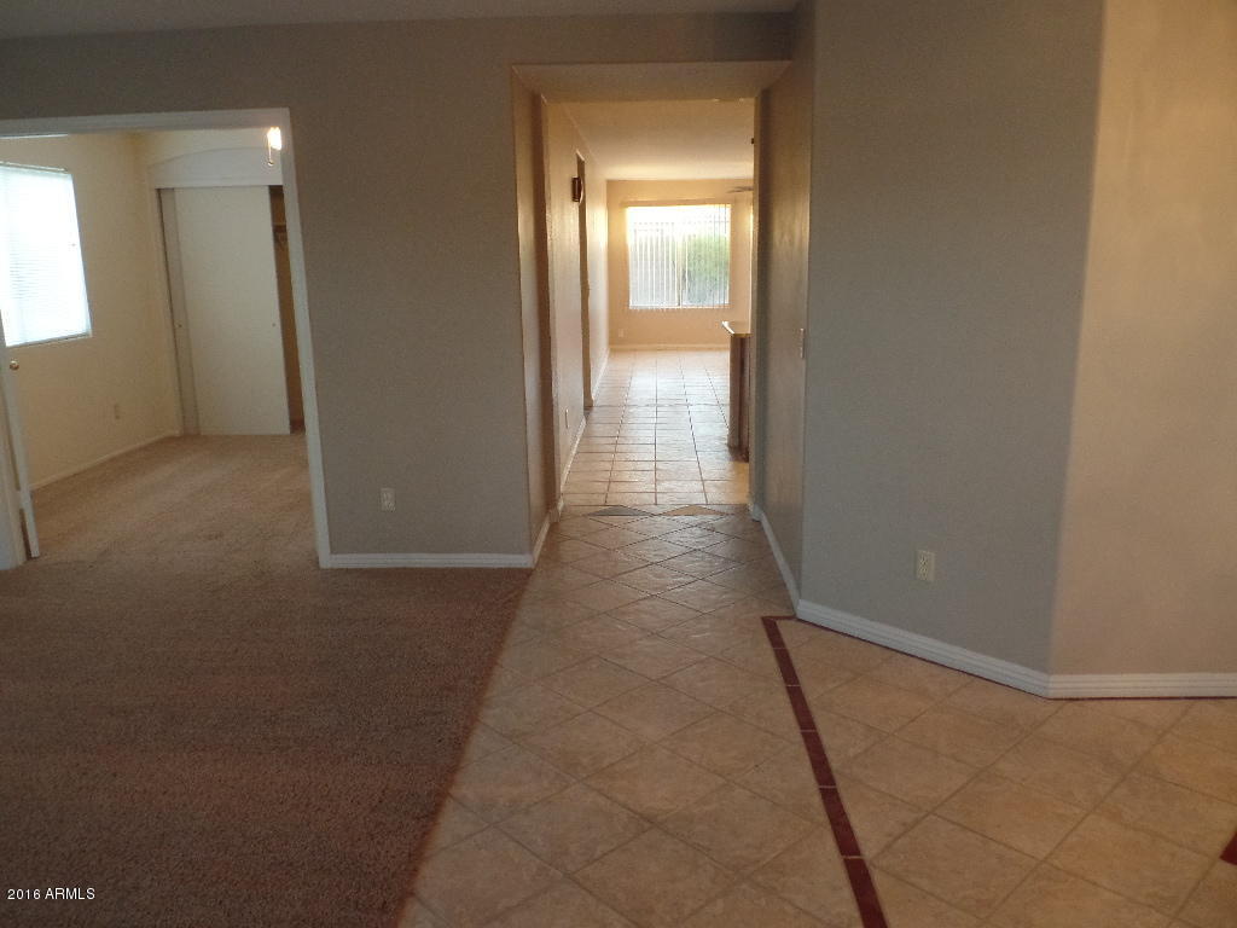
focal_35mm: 28
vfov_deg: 49.7
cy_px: 464
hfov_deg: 63.4
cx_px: 618
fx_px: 1001
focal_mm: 5
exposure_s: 1/30
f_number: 2.9
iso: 400
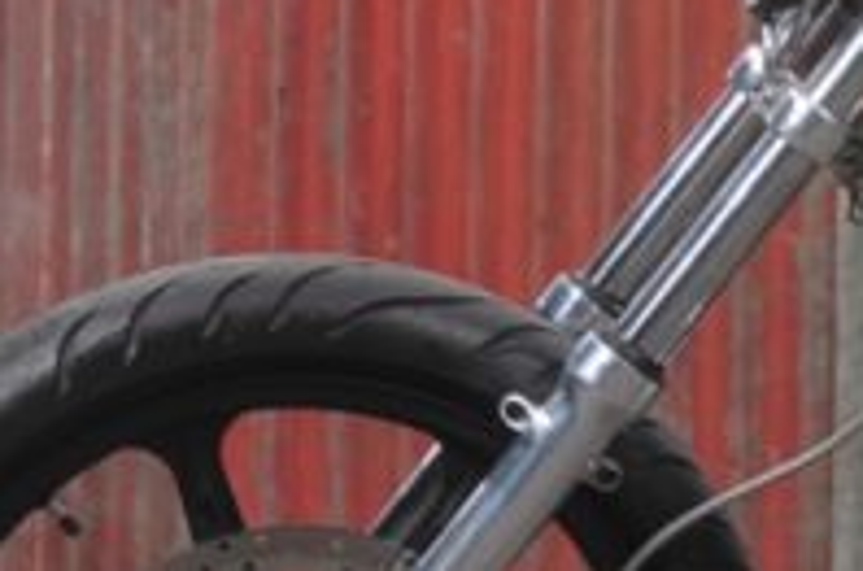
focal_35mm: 204
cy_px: 327
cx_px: 1321
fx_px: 4877
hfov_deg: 9.8
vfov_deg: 6.7
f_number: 5
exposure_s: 1/200
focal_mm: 35
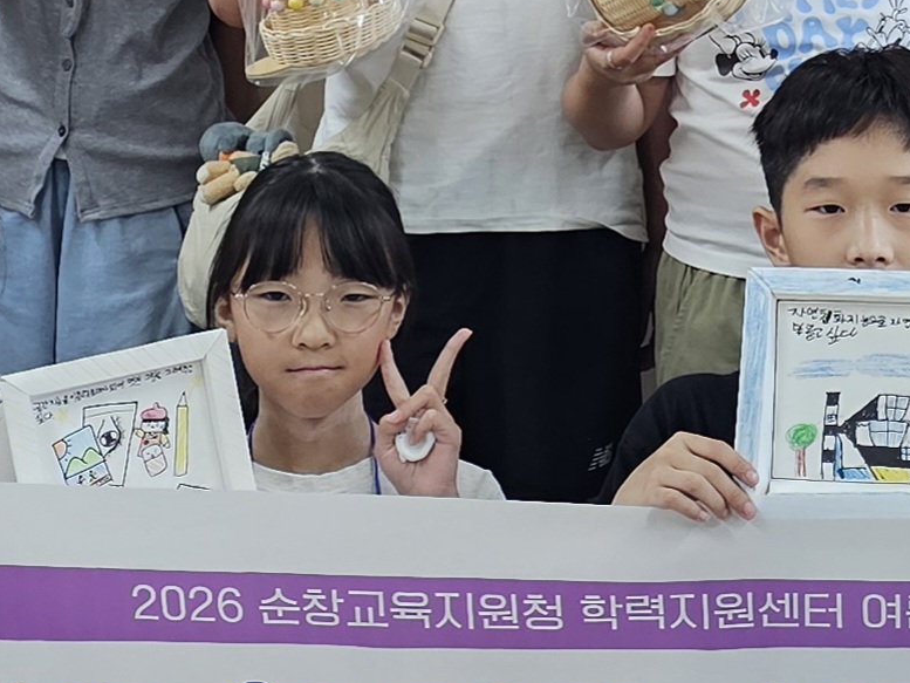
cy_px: -8
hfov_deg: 17.0
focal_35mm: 114
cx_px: 830
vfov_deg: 12.8
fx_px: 2997
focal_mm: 6.3
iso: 125
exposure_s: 1/120
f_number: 1.7
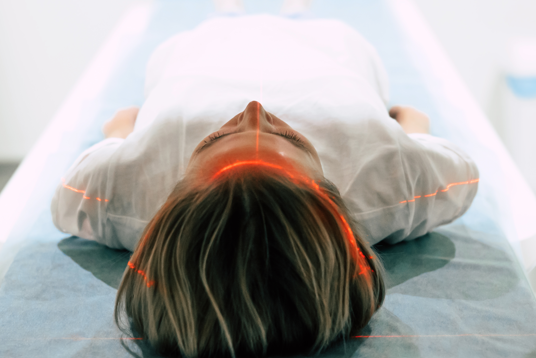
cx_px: 266
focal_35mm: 92
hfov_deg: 22.1
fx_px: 1370
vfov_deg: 14.8
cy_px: 229
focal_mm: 35
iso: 640
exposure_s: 1/125
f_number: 1.8
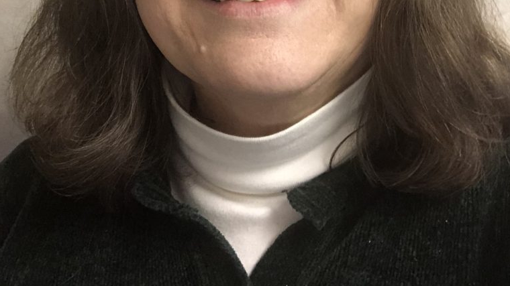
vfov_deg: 23.5
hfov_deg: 43.7
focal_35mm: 47
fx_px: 635
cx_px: 256
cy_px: -44
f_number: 2.2
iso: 320
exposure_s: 1/30
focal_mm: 2.87
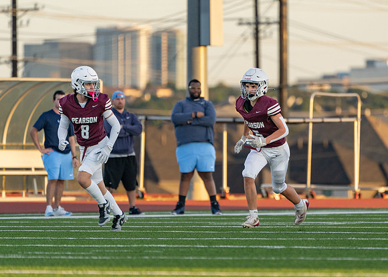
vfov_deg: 2.7
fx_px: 5921
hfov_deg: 3.8
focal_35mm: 537
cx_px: 250
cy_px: 160
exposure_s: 1/1250
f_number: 5.6
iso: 1250
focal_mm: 400
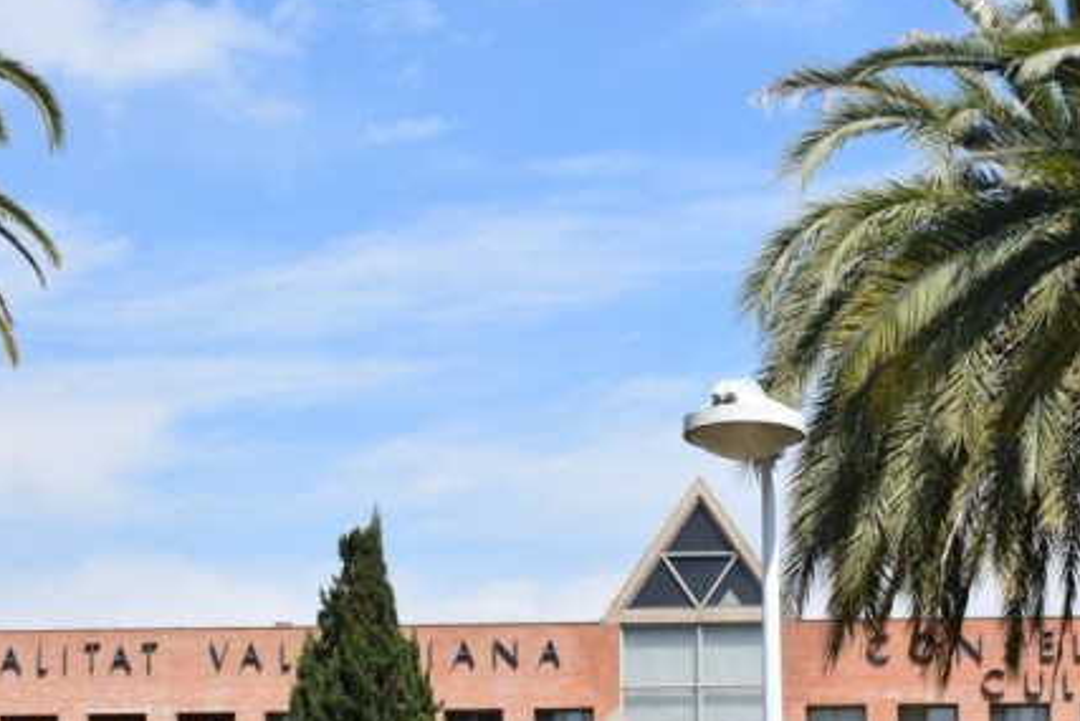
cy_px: 689
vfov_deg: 13.9
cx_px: 680
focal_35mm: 97
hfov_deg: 20.9
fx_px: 2917
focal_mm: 27
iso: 400
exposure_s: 1/1600
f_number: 7.1
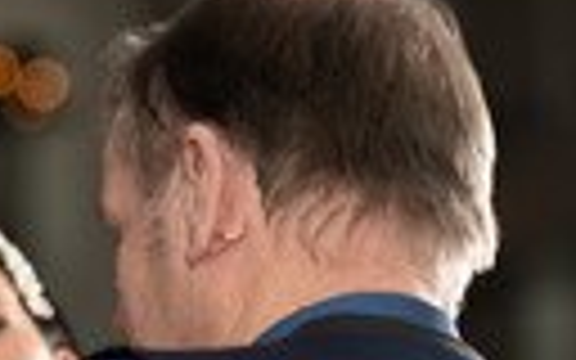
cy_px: 487
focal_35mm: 428
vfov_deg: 3.1
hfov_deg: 4.9
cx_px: -136
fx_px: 6719
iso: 250
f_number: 2.8
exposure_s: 1/125
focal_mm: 125
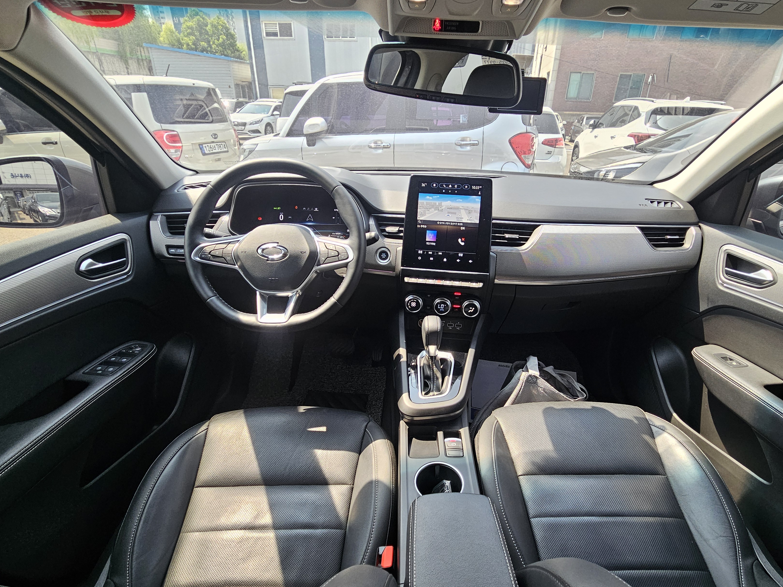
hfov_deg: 94.3
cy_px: 304
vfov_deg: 78.1
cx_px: 421
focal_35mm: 16
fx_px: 362
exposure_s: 1/120
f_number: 2.2
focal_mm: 2.2
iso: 80
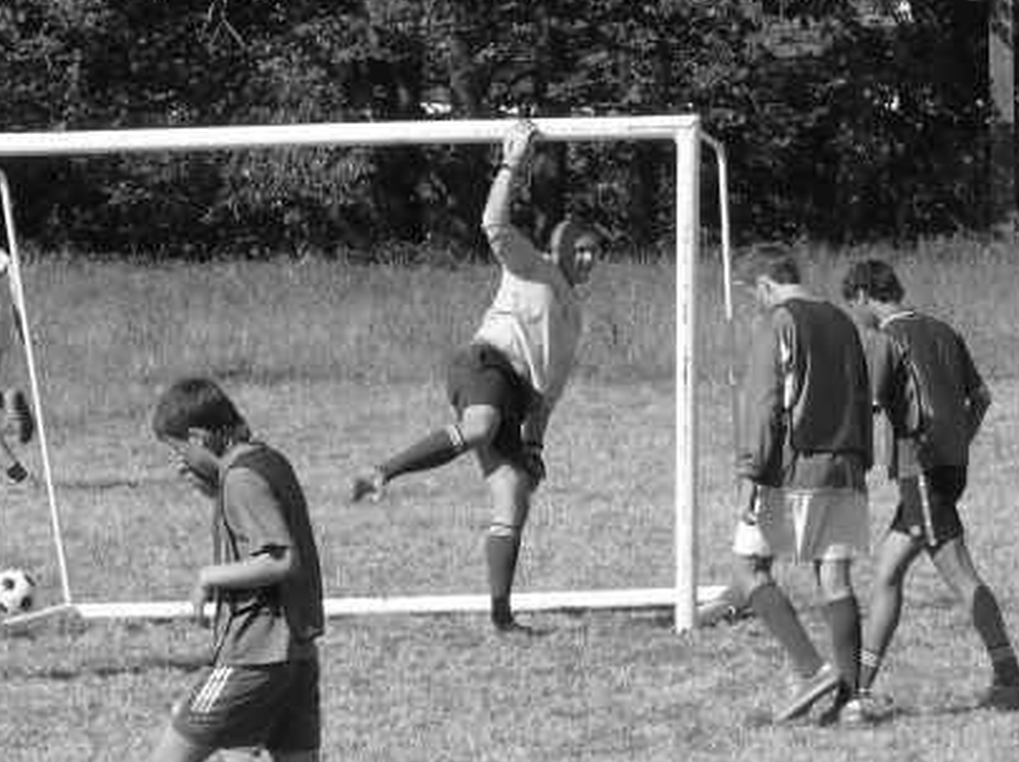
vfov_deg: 3.0
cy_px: 329
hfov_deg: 4.0
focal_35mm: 501
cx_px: 491
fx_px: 14735
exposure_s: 1/500
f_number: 5.6
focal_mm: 43
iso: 100
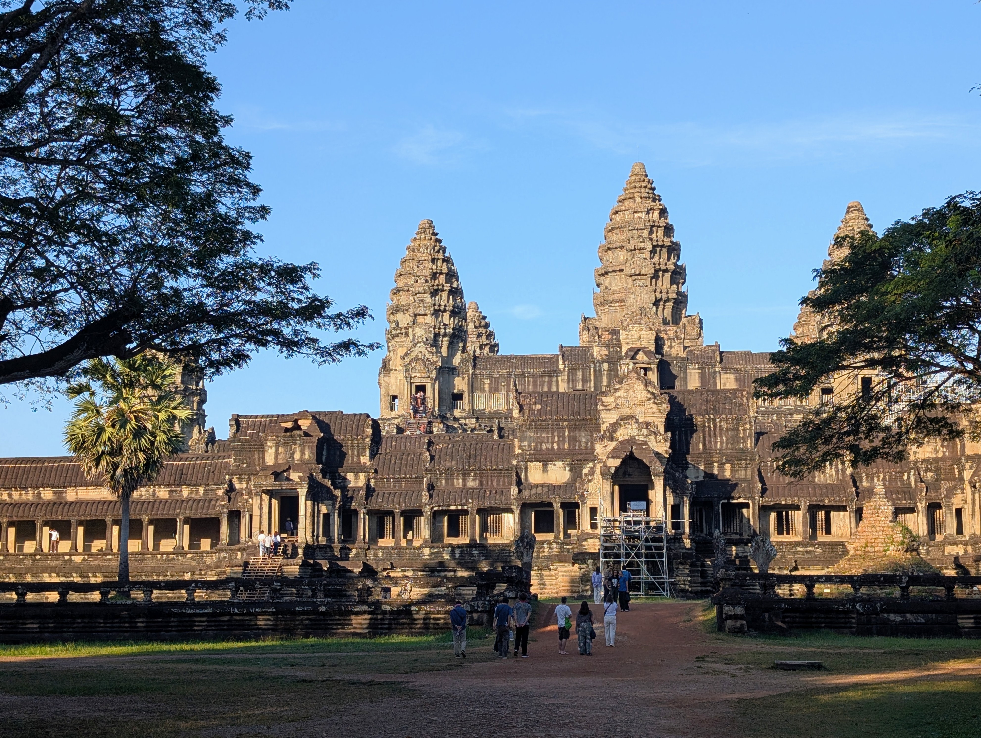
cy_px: 369
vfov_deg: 29.7
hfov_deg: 38.9
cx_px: 490
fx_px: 1390
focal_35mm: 49
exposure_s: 1/625
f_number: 1.68
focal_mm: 6.9
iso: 23
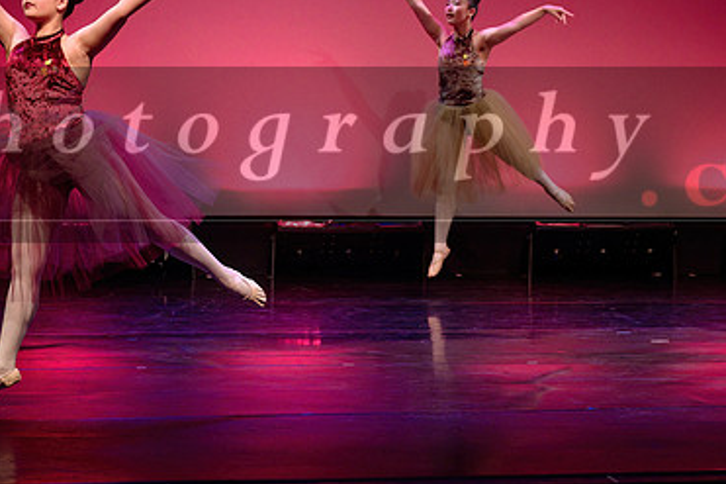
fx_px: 2943
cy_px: 38
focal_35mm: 146
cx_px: 397
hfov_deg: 14.1
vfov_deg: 9.3
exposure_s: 1/320
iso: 1600
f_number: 2.8
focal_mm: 70
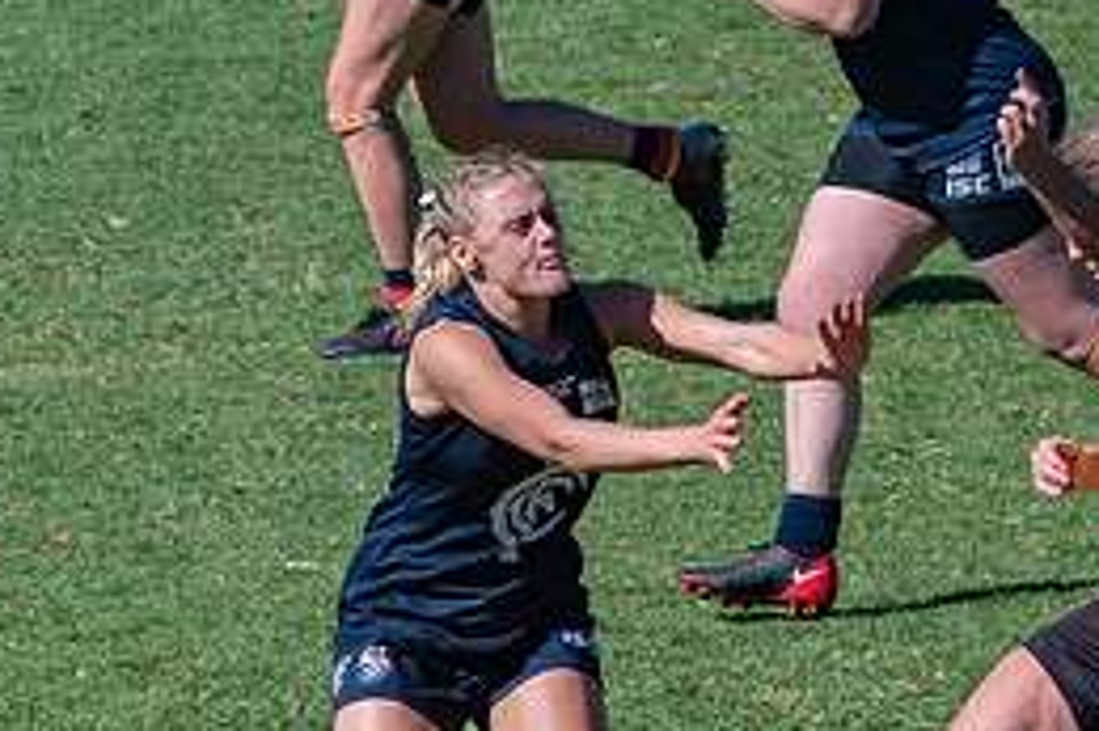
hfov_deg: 2.6
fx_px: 24528
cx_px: 1027
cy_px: 547
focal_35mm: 804
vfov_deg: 1.7
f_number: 10
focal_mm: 240
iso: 800
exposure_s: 1/2500
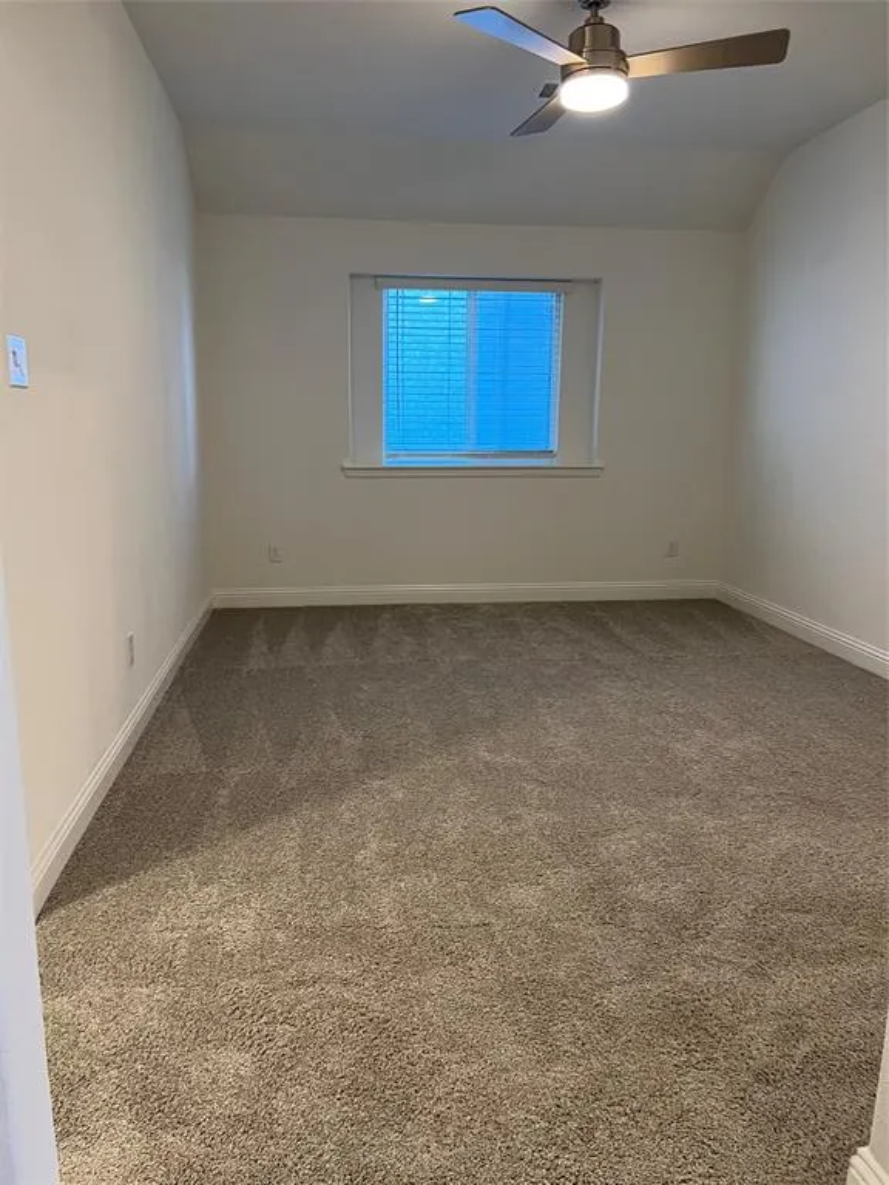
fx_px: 890
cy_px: 592
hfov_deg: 53.1
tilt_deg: -11.3
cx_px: 444
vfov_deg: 67.3
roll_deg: -1.0
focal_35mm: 26
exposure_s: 1/60
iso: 125
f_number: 1.5
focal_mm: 5.7
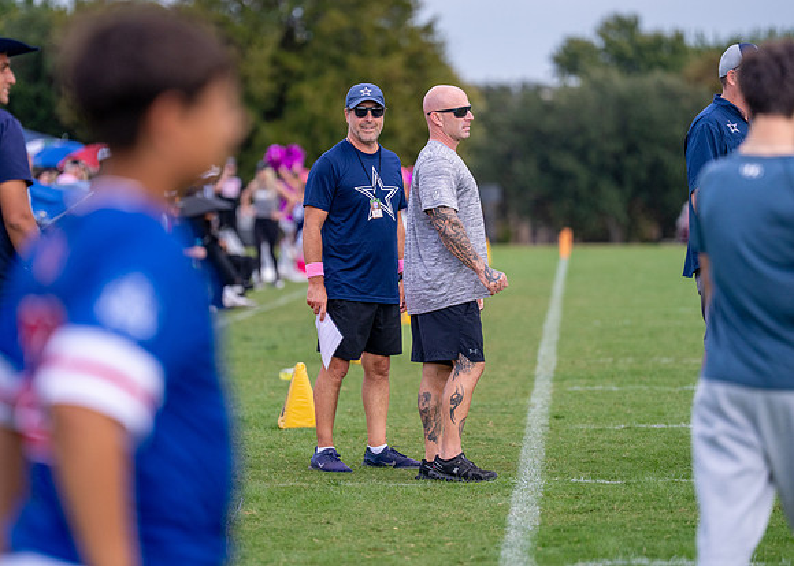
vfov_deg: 6.4
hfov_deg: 9.0
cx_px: 376
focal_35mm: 223
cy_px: 260
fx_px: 5031
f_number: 2.8
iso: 500
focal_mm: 178
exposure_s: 1/3200
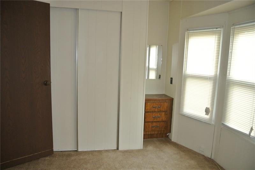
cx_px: 128
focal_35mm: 27
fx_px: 191
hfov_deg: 67.4
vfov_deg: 48.0
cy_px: 85
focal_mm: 10
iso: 500
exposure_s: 1/60
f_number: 3.5
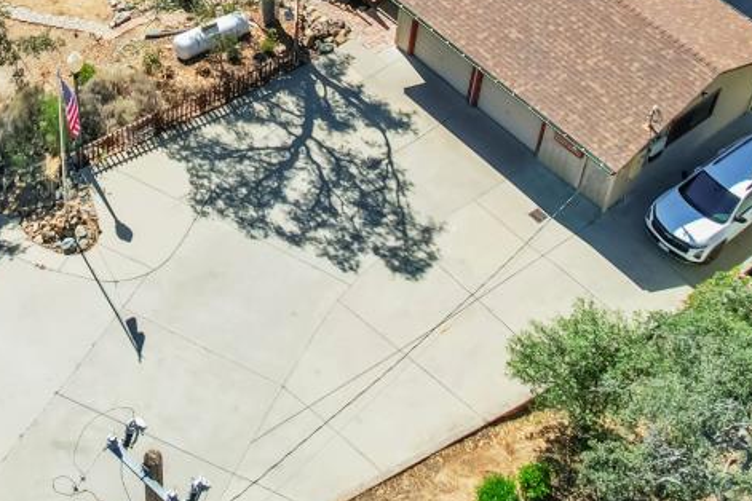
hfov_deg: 28.1
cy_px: -67
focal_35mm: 70
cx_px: 129
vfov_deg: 18.6
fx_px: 1462
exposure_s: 1/1250
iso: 100
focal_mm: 8.38
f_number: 2.8
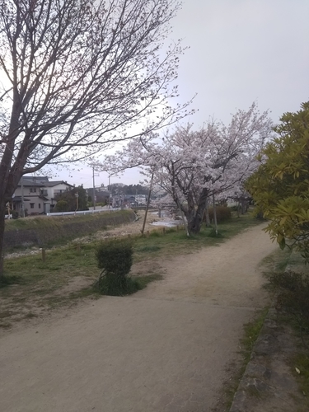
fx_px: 357
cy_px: 206
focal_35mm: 30
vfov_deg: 60.0
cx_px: 154
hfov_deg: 46.8
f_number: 2.2
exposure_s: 1/120
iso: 50
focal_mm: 4
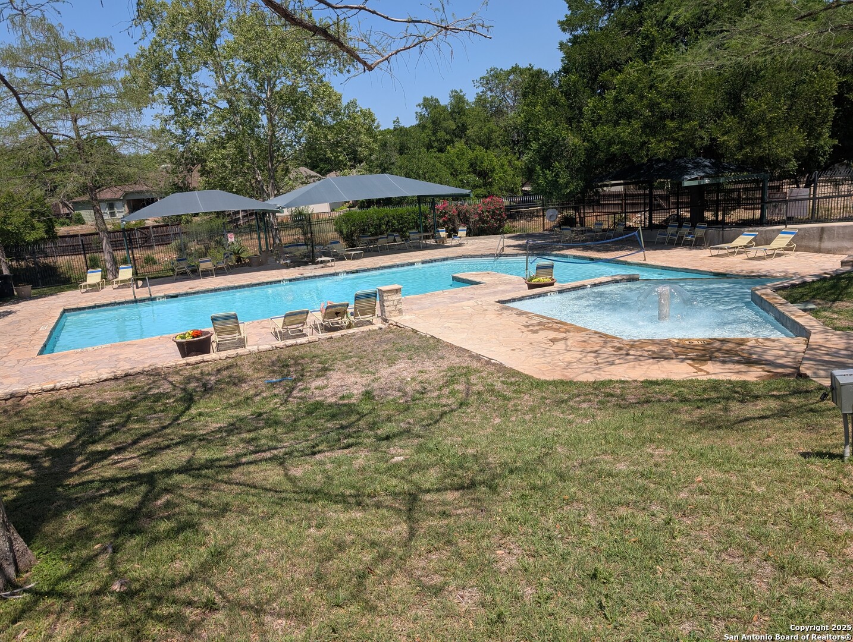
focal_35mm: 24
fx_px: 592
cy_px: 321
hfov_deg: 71.5
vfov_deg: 56.9
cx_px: 426
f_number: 1.68
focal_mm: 6.9
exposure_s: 1/1764
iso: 24
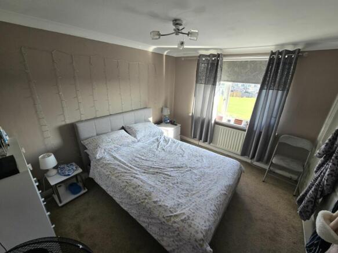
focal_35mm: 13
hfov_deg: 106.2
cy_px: 126
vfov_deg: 89.9
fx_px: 127
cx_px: 169
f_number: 2.2
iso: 50
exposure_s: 1/100
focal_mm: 2.2
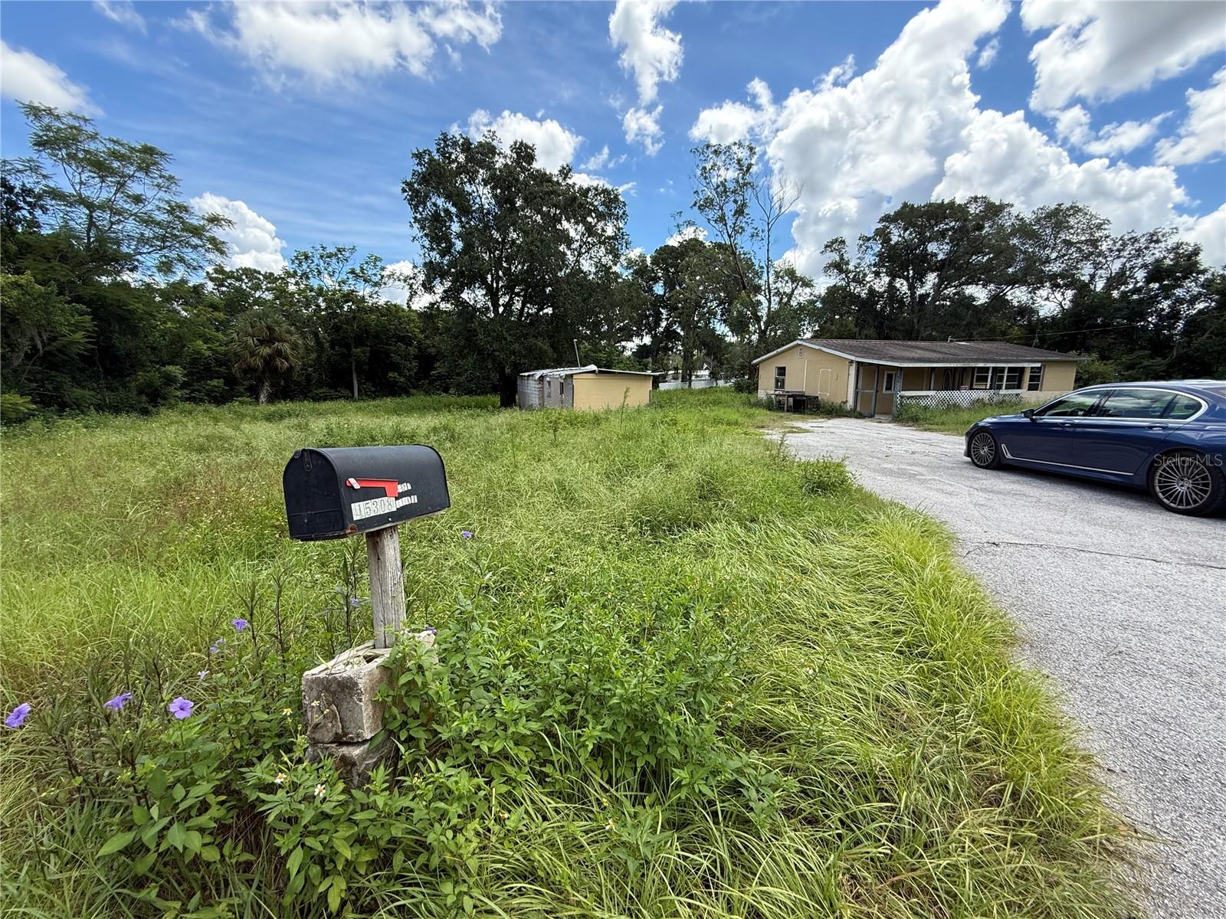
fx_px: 496
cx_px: 613
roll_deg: +0.5
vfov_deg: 85.7
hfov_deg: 102.1
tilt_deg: -10.5
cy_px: 460
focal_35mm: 14
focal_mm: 2.22
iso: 64
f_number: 2.2
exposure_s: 1/742
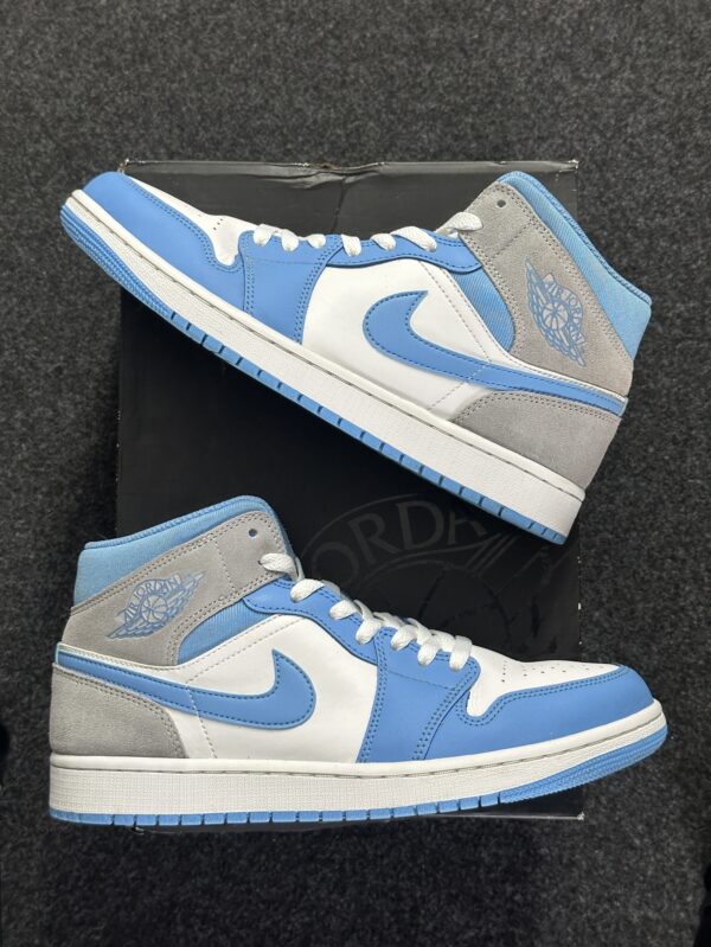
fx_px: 1313
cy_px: 474
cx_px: 356
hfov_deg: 30.3
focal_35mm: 48
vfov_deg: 39.6
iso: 160
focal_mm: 6.86
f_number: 1.78
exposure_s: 1/50
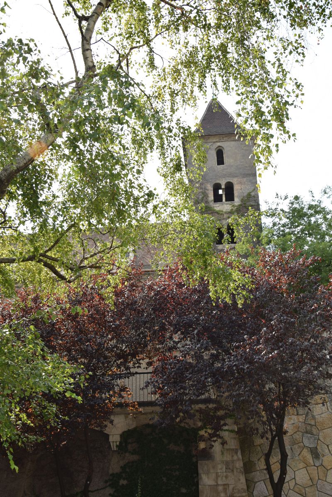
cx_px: 166
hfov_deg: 36.9
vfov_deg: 53.1
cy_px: 248
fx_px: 498
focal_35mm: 36
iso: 100
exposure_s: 1/160
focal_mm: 24
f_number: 5.6
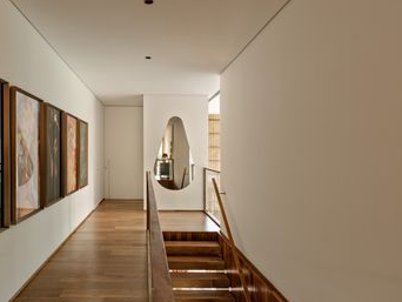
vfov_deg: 51.4
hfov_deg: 64.2
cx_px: 148
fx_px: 314
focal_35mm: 27
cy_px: 153
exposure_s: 2.5
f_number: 9
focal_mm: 26.3
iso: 200
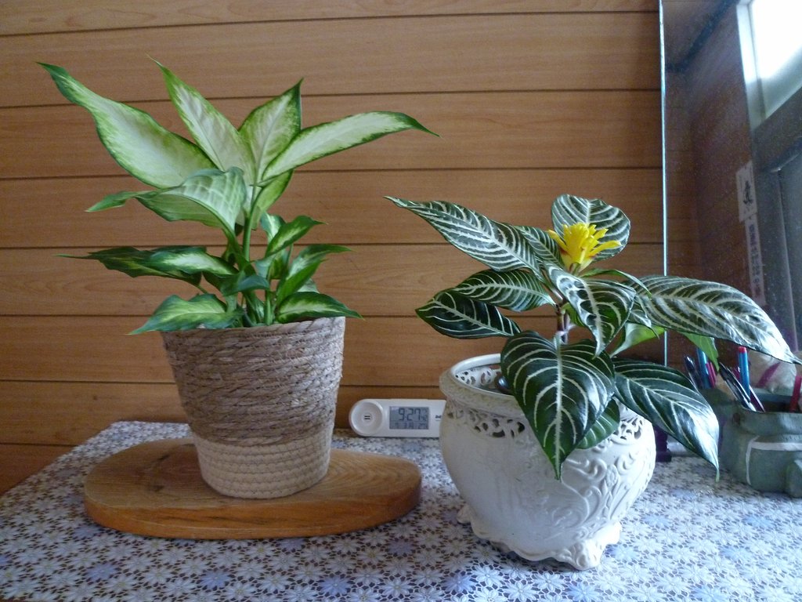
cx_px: 401
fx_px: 579
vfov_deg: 54.9
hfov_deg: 69.4
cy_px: 301
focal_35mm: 25
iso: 400
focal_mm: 4.5
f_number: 2.8
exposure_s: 1/10
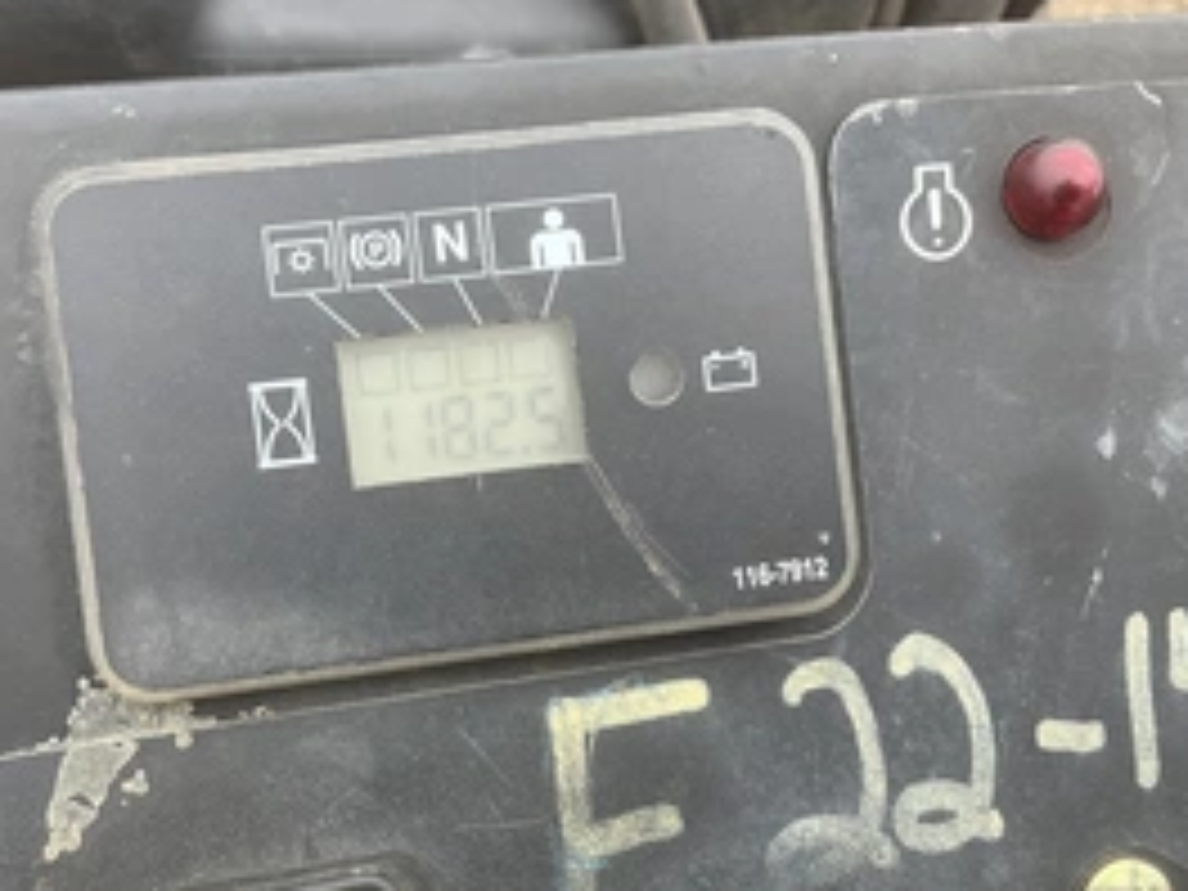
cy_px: 518
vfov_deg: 32.8
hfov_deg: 42.8
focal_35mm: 44
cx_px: 500
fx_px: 1510
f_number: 1.8
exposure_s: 1/344
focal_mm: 3
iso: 25
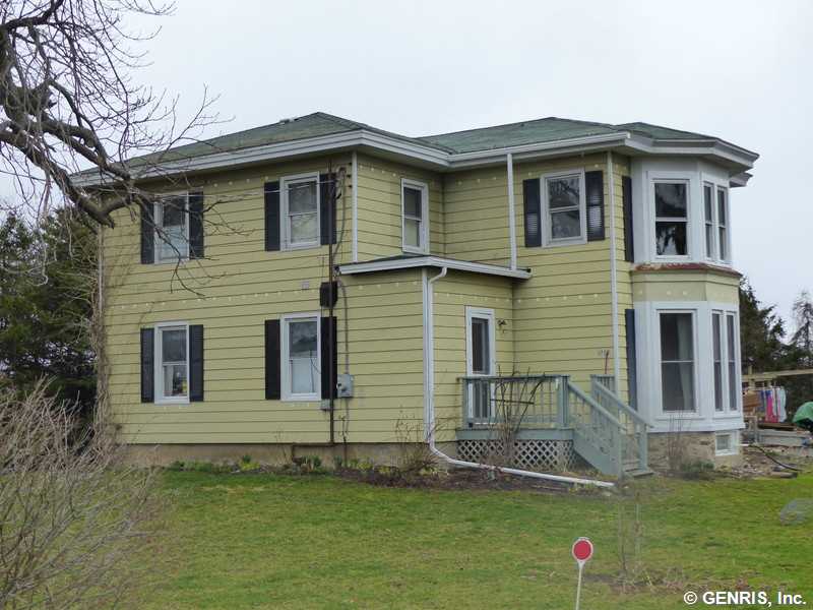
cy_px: 305
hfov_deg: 32.7
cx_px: 406
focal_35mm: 59
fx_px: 1386
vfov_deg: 24.8
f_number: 2.8
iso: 160
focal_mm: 10.5
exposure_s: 1/500
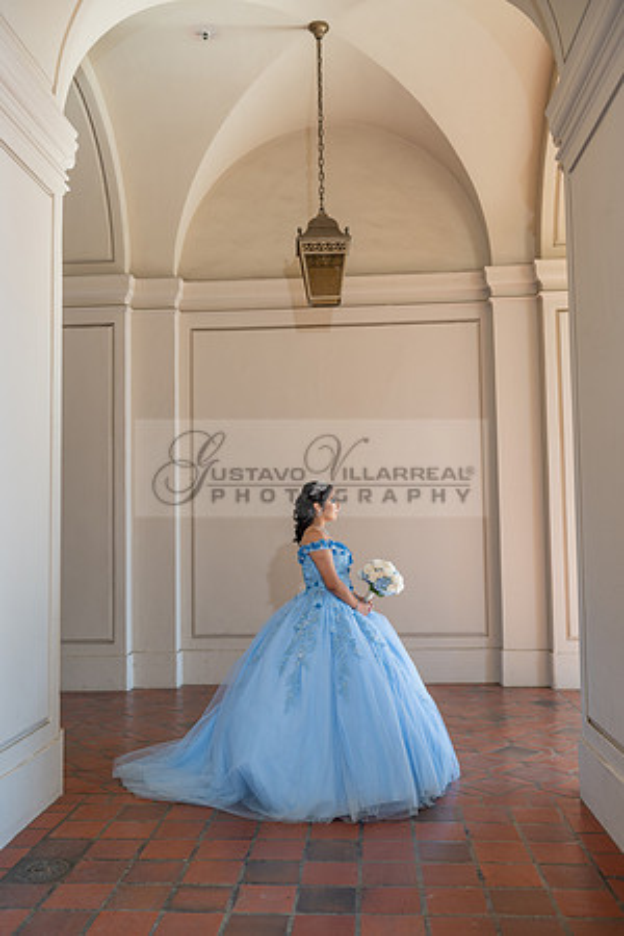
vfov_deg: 58.7
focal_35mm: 32
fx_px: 832
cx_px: 312
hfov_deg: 41.1
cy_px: 468
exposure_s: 1/125
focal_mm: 32
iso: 200
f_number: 4
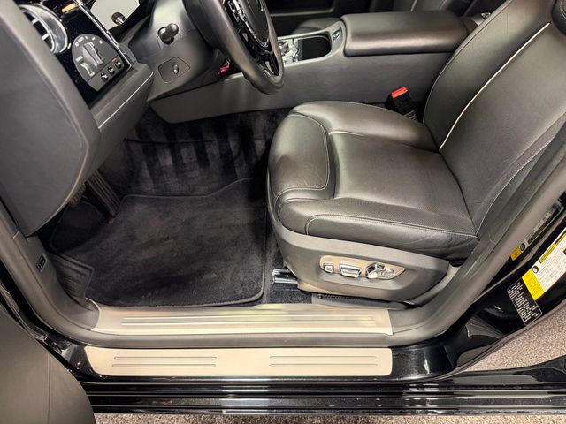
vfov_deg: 56.8
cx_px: 283
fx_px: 392
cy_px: 212
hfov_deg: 71.6
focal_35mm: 24
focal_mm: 6.76
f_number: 1.78
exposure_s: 1/60
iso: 400
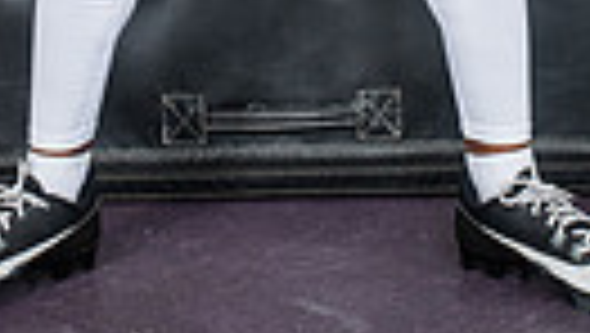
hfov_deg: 15.7
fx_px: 2145
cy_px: -616
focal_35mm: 137
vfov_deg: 7.8
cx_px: 311
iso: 500
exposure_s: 1/250
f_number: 5.6
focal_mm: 38
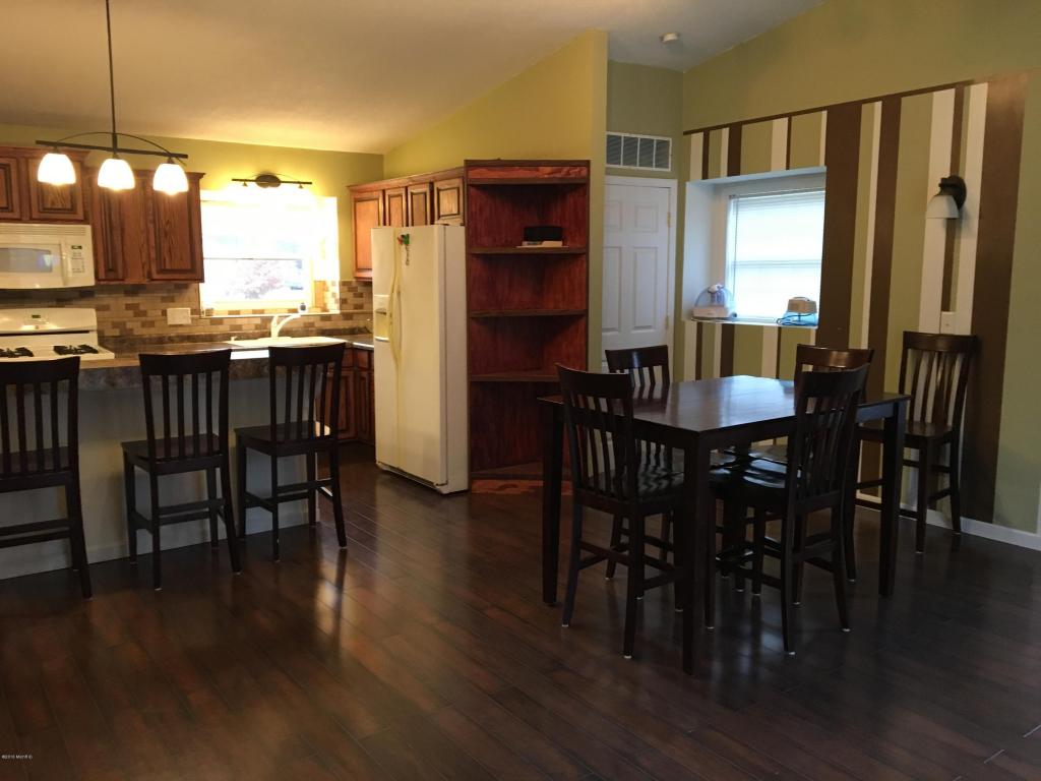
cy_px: 390
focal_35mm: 29
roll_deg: -0.4
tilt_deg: -7.7
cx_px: 520
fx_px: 872
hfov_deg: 61.7
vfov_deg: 48.2
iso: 160
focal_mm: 4.15
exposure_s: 1/30
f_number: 2.2
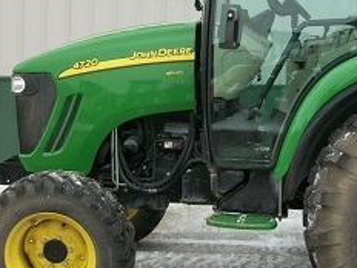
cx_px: 226
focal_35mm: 69
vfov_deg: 21.2
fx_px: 712
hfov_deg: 28.0
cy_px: 78
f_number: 2.9
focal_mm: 5.7
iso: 80
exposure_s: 1/200
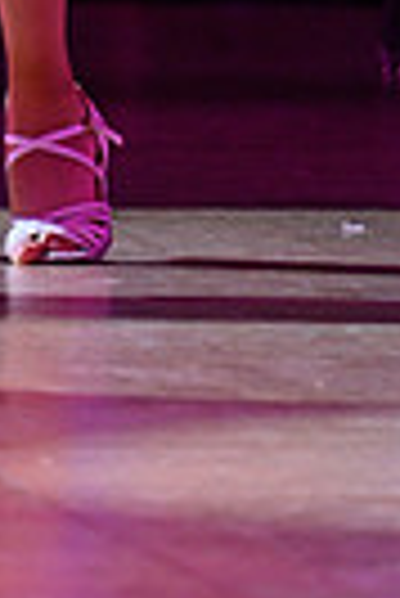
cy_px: -396
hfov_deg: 0.8
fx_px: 28923
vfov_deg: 1.2
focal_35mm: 1740
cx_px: -402
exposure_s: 1/320
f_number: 5.6
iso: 3200
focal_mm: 400
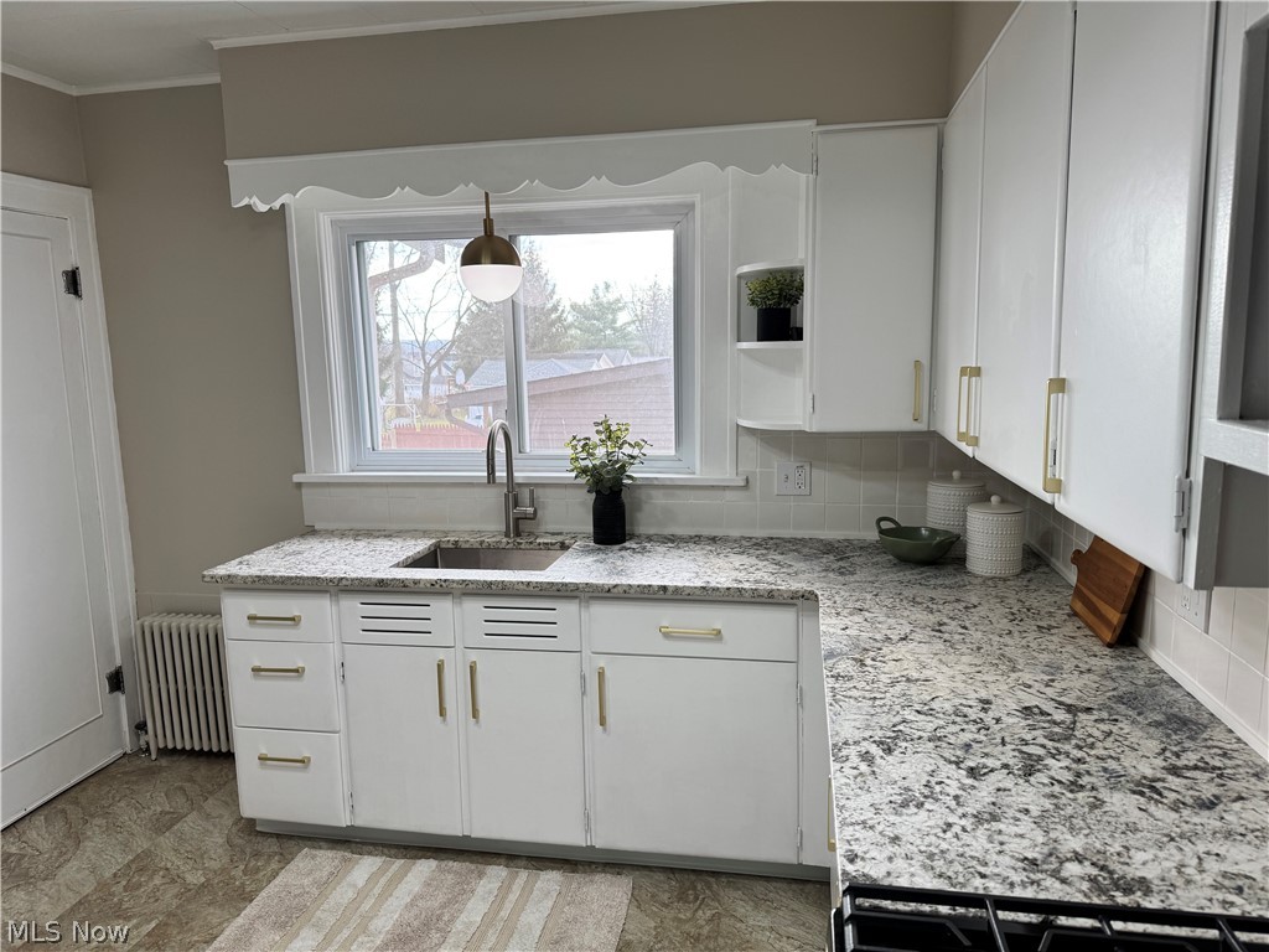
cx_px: 634
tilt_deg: -8.8
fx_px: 880
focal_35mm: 24
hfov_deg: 71.6
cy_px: 476
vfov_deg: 56.8
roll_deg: +1.2
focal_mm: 6.76
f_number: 1.78
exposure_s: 1/120
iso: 64
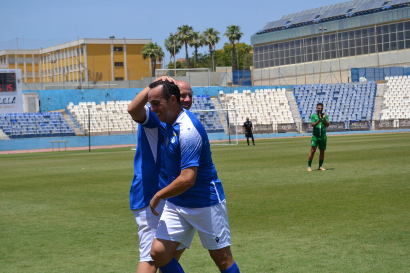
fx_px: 939
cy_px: 136
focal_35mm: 82
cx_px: 205
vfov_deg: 16.5
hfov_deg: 24.6
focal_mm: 55
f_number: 6.3
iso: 400
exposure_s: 1/1600
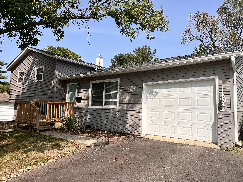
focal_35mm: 26
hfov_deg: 67.3
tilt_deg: +4.9
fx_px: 183
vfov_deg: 53.1
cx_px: 122
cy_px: 91
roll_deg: -1.8
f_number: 1.5
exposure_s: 1/4831
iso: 50
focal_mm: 5.7
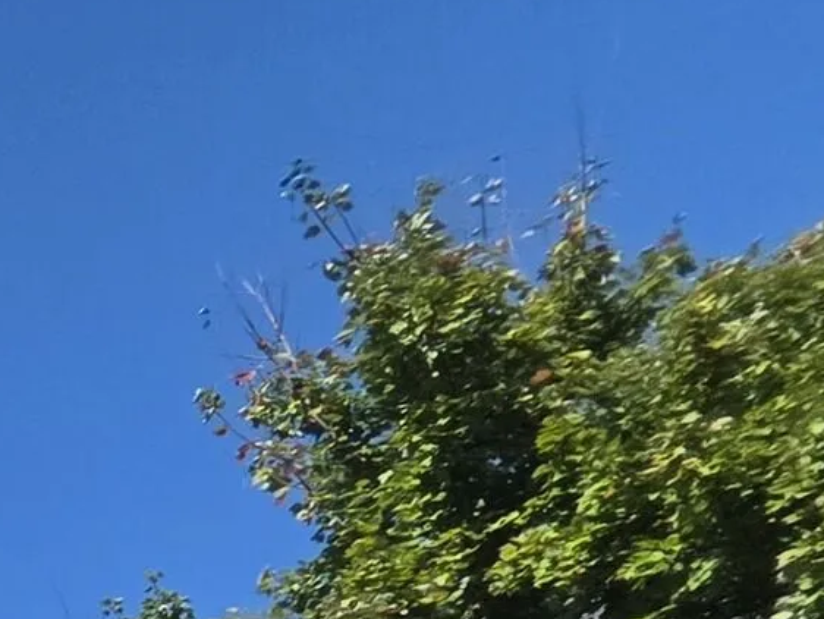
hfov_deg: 13.3
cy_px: 1669
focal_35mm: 71
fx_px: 1691
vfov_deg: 12.8
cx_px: -1381
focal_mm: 2.2
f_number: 1.9
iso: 32
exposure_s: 1/1559
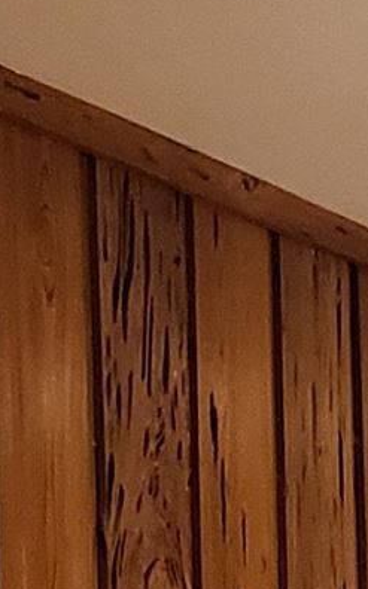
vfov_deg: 9.4
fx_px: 3439
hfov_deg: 5.1
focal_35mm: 214
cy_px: 1049
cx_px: 1713
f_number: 1.5
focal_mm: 4.3
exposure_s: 1/40
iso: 250
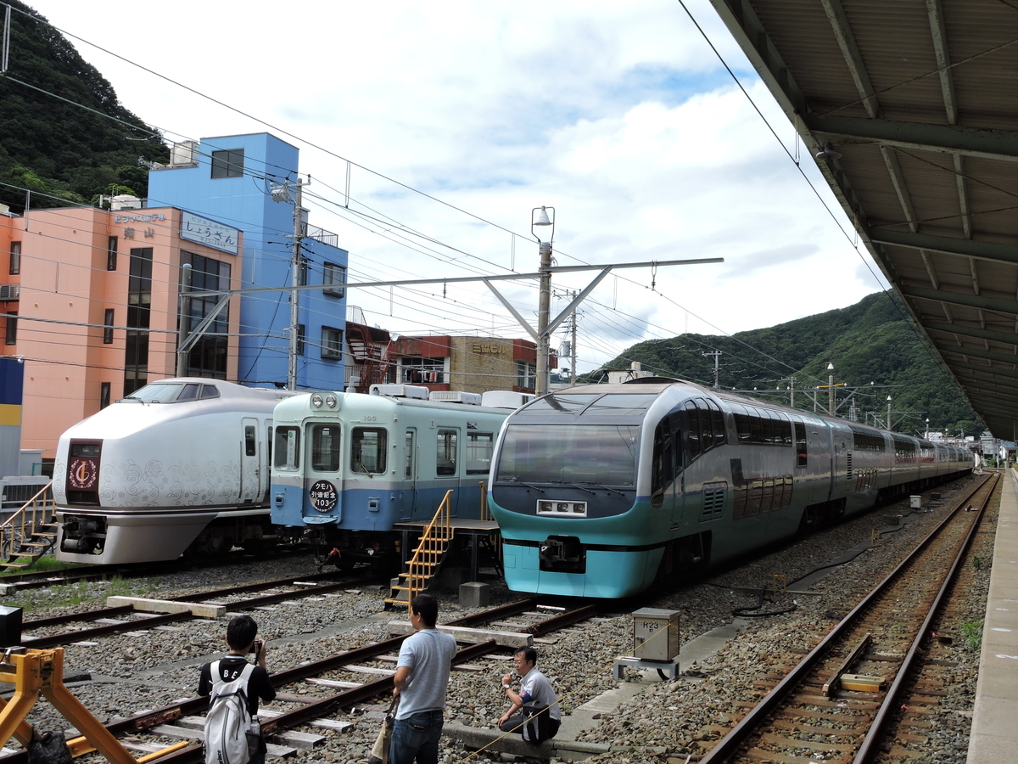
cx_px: 509
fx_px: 1029
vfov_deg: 40.7
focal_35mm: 35
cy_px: 382
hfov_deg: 52.6
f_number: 4.2
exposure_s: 1/640
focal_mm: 6.3
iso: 100
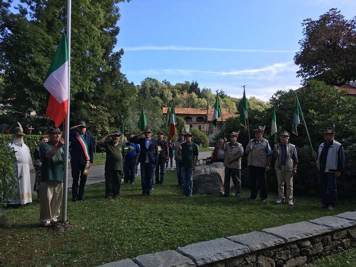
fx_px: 298
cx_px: 178
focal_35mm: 29
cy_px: 134
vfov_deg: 48.2
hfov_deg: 61.7
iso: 25
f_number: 2.2
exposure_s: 1/680
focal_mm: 4.15
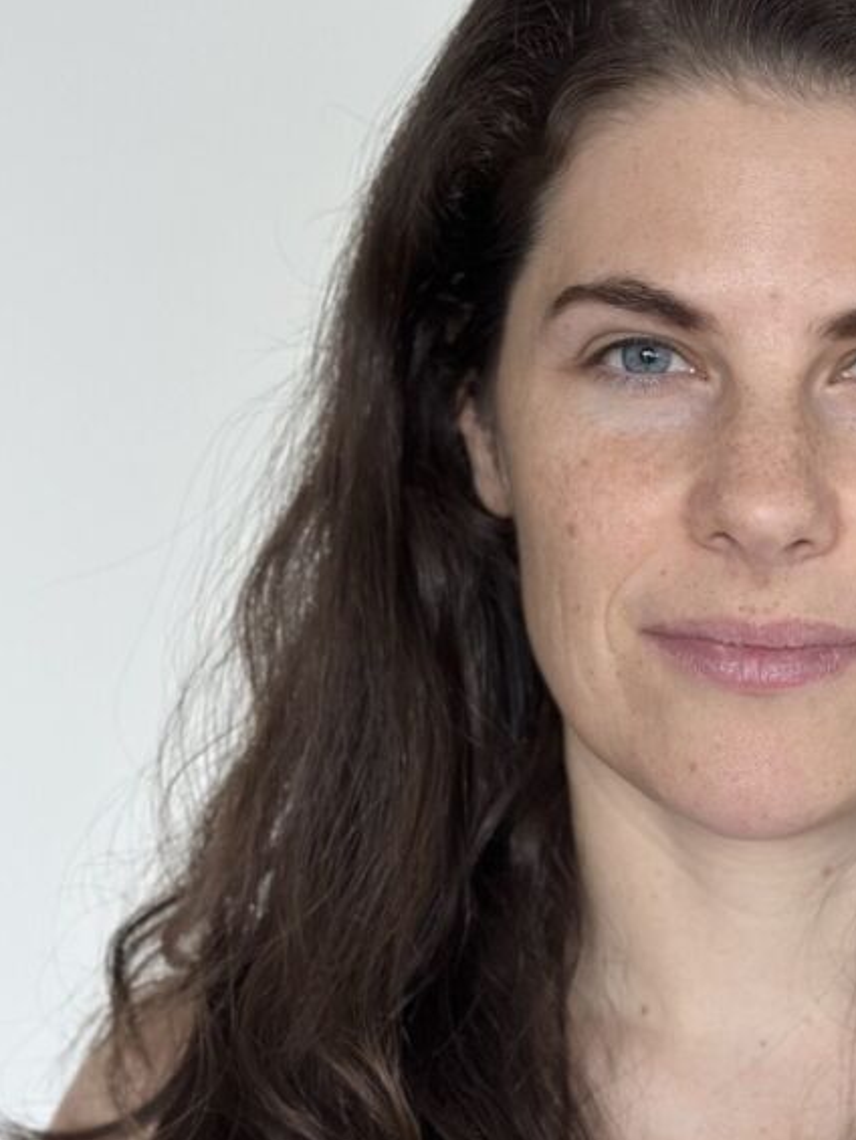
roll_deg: +0.1
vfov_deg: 22.4
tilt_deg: -2.7
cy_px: 736
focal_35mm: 87
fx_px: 2867
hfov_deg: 16.8
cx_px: 739
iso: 250
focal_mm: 6.86
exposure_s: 1/60
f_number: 1.78
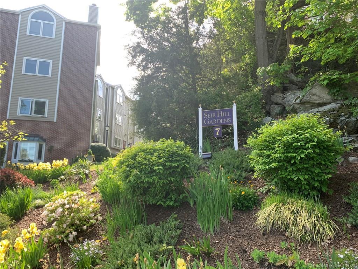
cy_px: 134
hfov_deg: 67.3
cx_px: 179
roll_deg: -0.7
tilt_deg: +10.1
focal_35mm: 26
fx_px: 269
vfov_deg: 53.1
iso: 25
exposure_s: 1/122
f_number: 1.8
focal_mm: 4.25
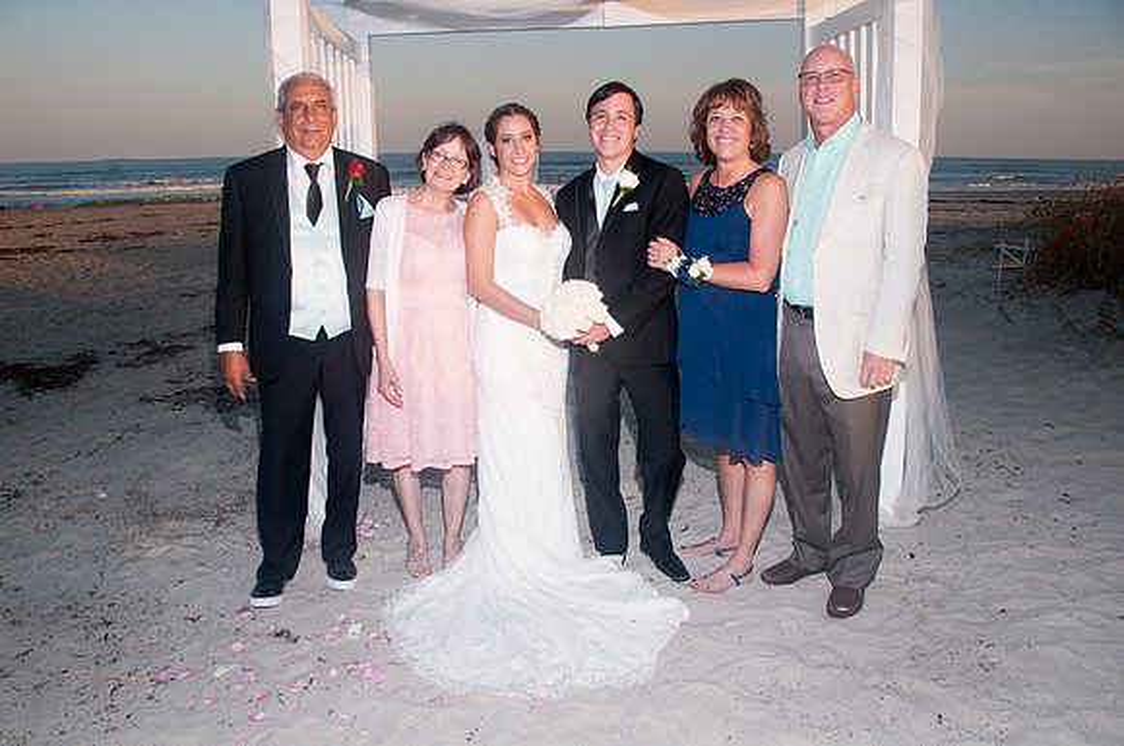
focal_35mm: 27
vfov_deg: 47.8
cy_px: 373
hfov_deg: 67.5
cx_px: 562
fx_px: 842
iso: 100
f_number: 8
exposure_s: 1/250
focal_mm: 18
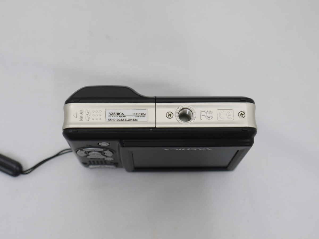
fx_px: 461
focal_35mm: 50
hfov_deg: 38.2
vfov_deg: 29.1
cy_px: 120
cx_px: 160
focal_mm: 25
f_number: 4.9
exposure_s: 1/30
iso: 200
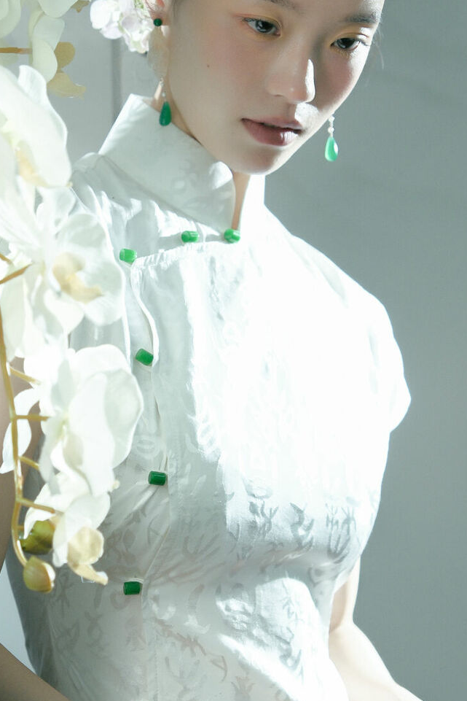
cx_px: 129
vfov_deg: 15.1
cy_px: 340
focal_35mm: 136
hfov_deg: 10.1
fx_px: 2645
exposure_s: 1/250
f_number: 2.8
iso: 800
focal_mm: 55
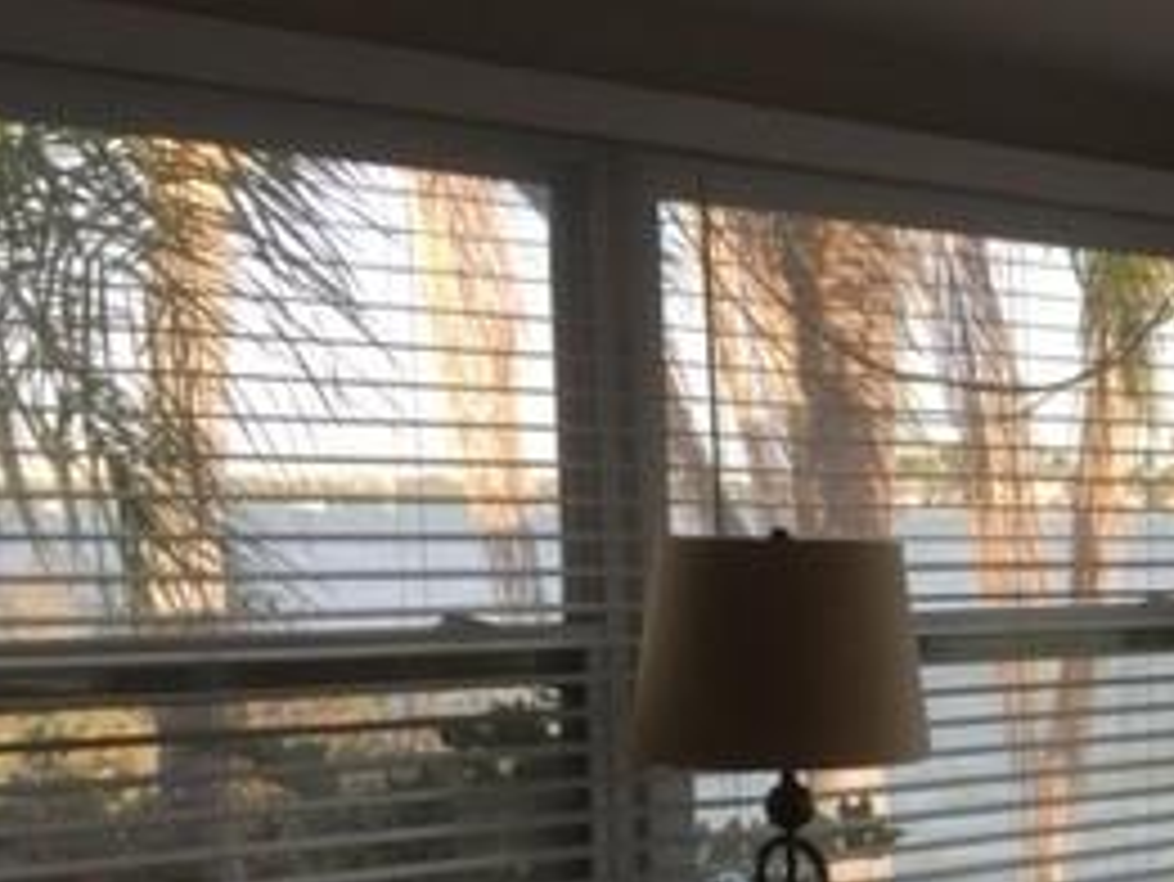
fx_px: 2409
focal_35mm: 71
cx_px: 1255
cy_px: 824
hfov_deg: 25.6
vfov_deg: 20.3
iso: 32
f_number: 2.2
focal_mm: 4.15
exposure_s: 1/430
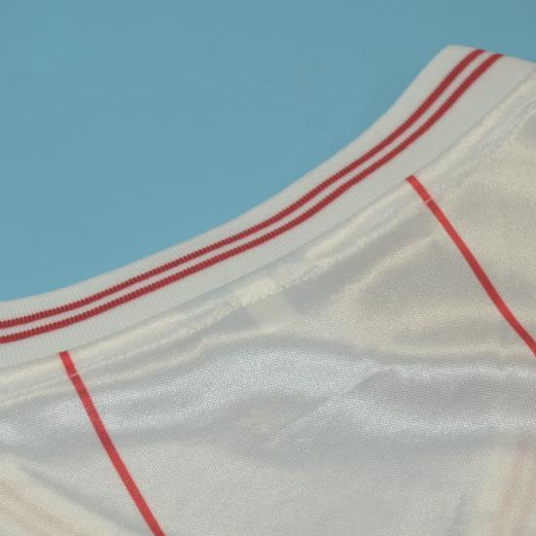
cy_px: 285
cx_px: 214
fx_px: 1752
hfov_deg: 17.4
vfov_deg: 17.4
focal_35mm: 100
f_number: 5.3
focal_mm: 40
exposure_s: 1/160
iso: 200
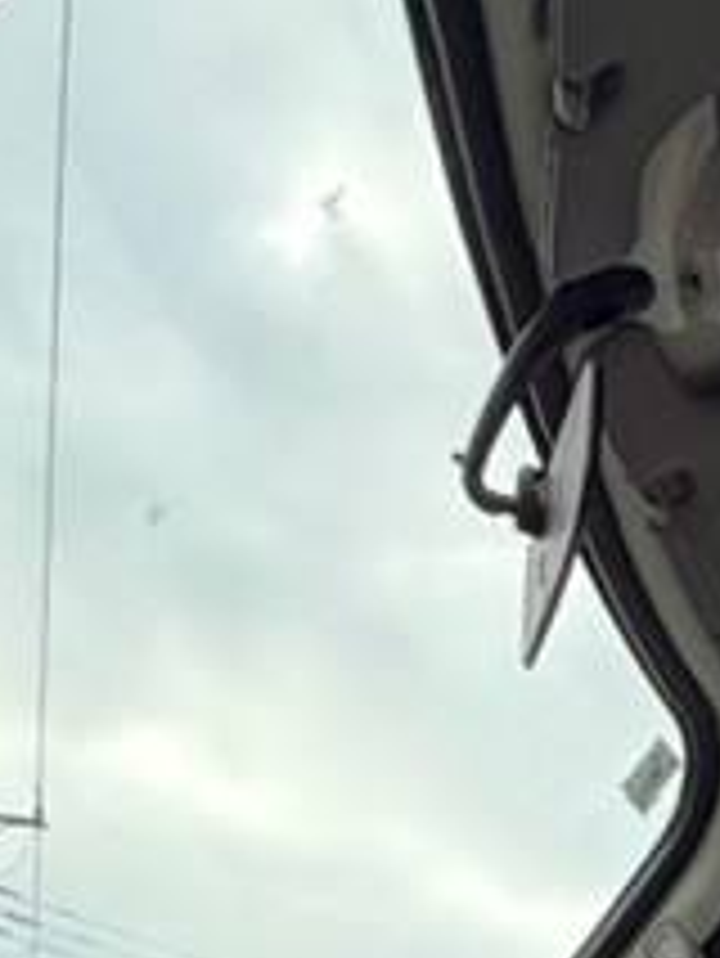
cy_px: 2145
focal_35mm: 84
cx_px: 1058
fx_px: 2327
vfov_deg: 15.6
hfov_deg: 16.2
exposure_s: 1/235
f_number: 2.2
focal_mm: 2.22
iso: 40
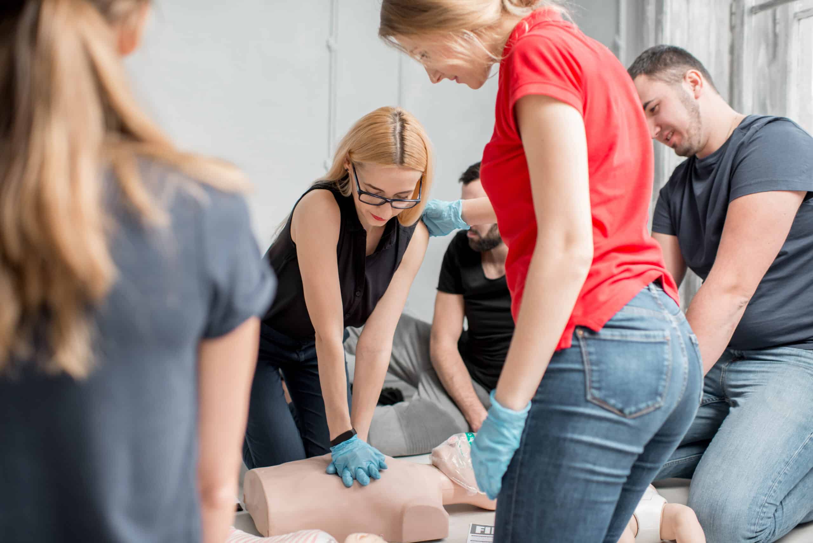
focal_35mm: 35
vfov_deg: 37.9
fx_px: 791
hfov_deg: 54.4
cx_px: 406
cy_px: 272
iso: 250
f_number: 2.2
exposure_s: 1/160
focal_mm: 35
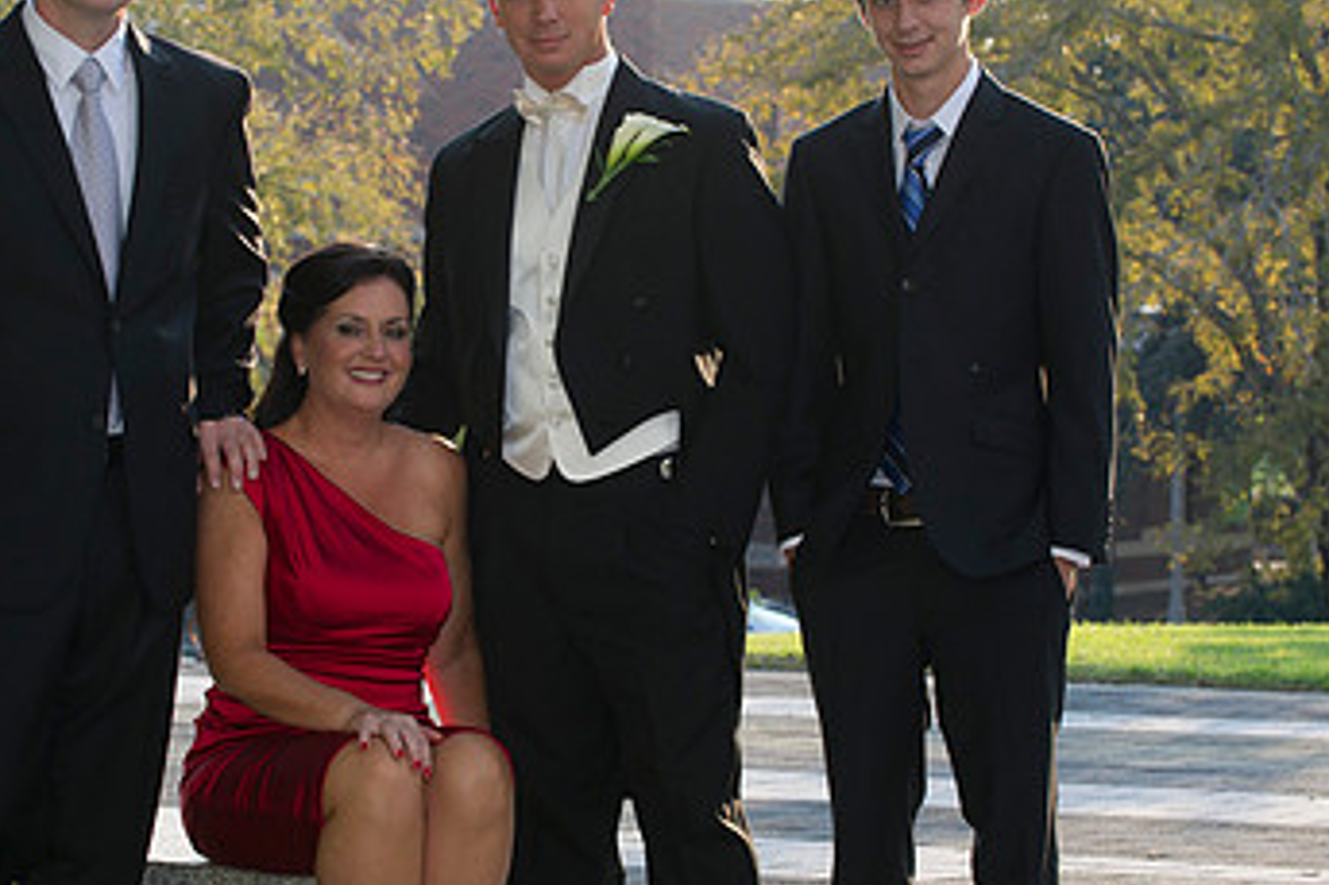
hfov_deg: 12.8
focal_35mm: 160
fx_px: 5904
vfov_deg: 8.6
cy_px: 460
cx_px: 514
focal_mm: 95
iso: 320
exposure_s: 1/160
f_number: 6.3
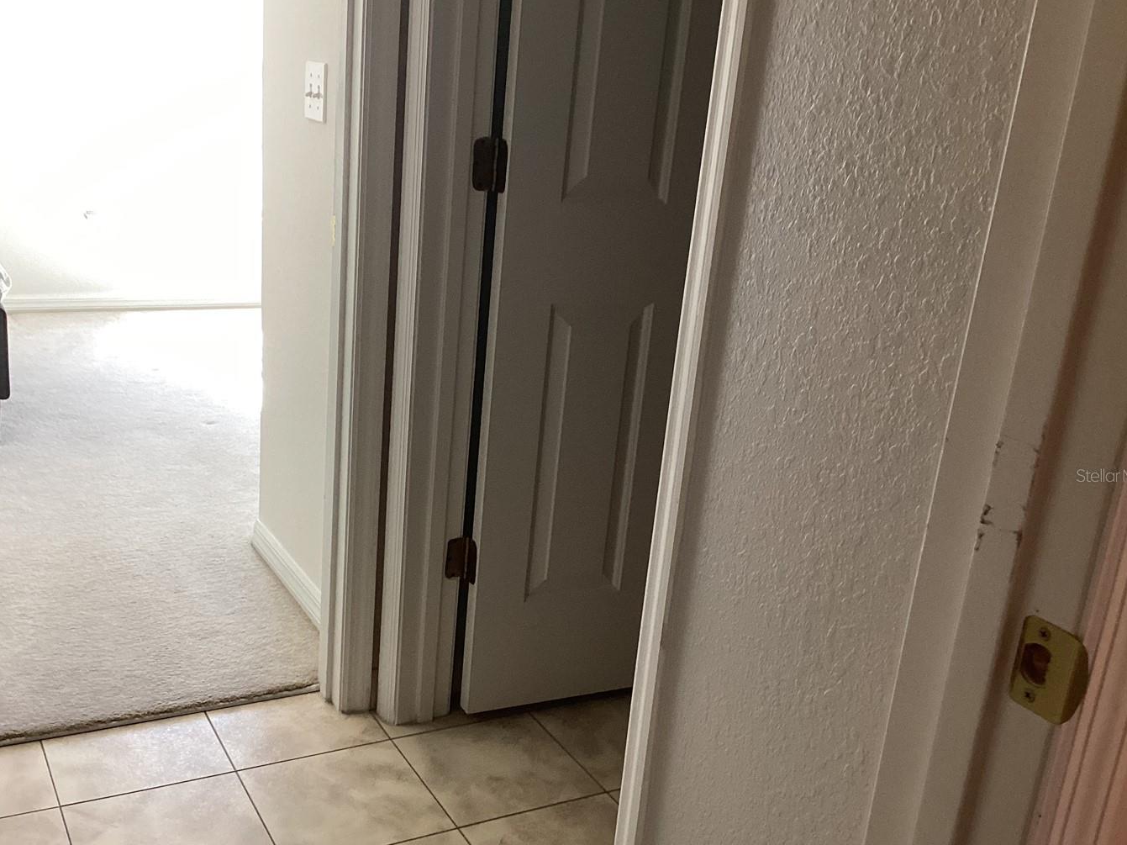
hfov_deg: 50.0
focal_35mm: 37
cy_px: 475
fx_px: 1204
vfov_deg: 38.6
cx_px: 483
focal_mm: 3.3
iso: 100
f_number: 2.4
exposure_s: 1/60
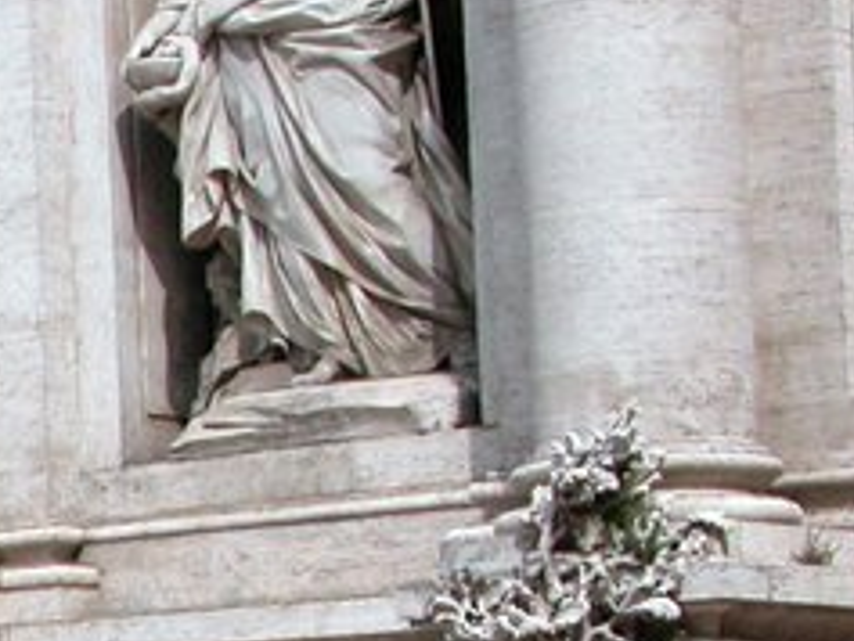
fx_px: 3727
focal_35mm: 151
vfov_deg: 9.7
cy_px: 835
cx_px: -717
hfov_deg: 12.0
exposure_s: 1/482
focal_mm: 8.9
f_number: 7.1
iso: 100
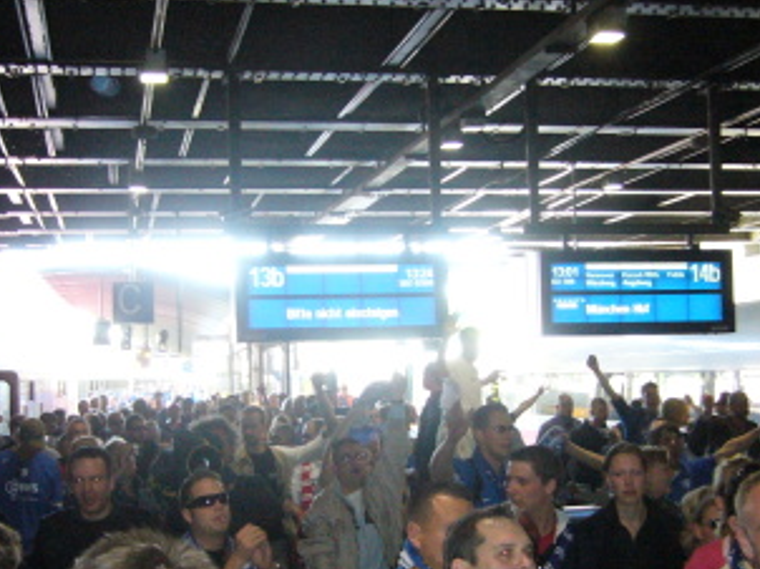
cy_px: 321
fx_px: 1272
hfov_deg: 33.2
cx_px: 312
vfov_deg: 25.2
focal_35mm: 58
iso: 320
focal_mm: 5.8
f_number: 2.8
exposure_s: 1/60
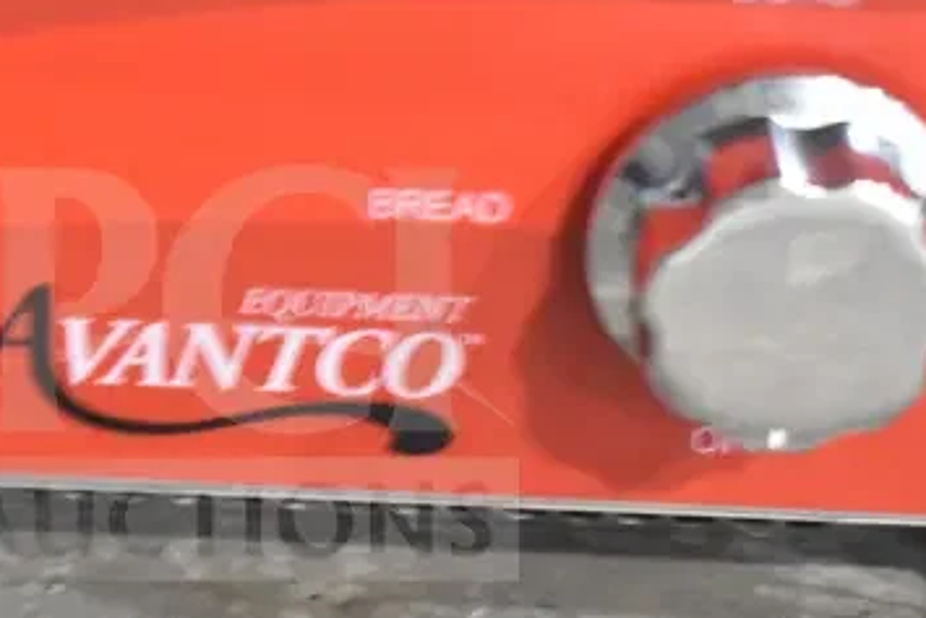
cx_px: 224
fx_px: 2650
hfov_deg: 19.7
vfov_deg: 13.3
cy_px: 374
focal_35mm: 103
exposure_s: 1/60
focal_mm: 40
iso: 7200
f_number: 4.8
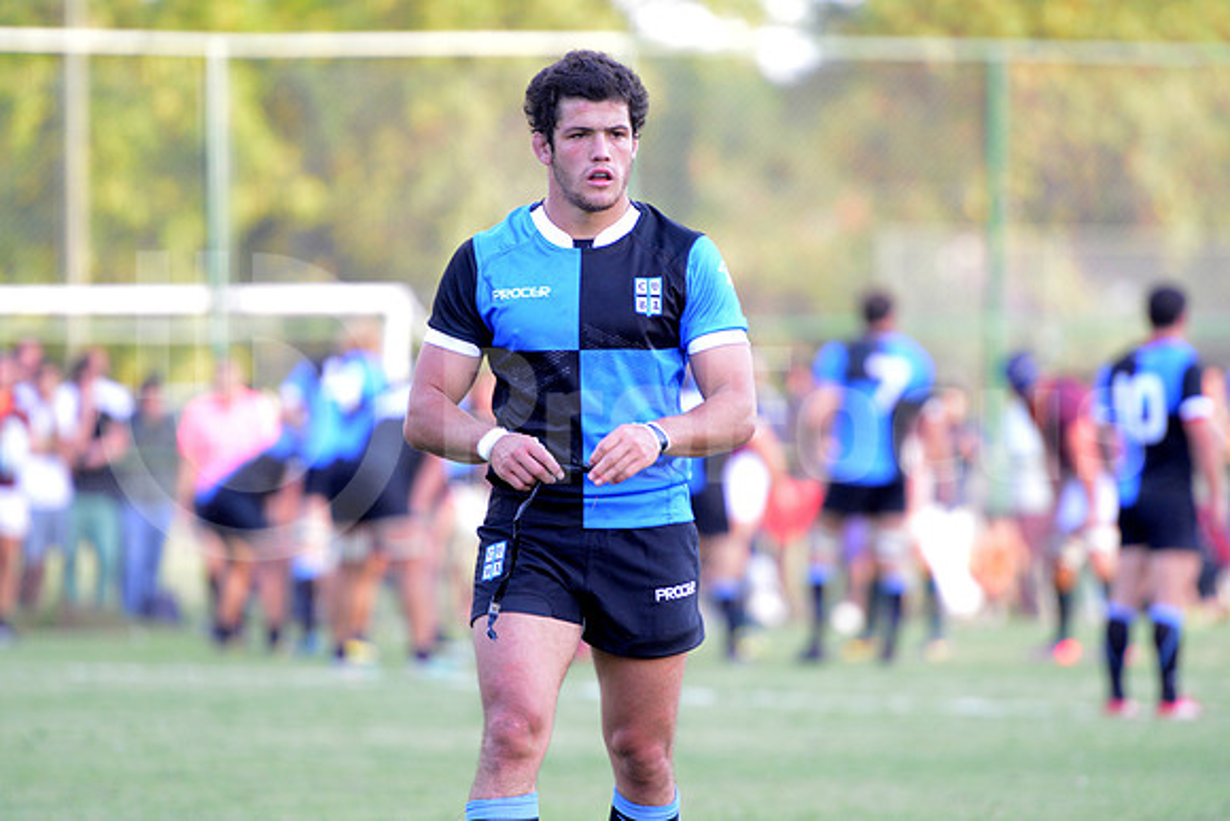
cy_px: 410
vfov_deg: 5.1
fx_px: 9227
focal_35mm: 270
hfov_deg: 7.6
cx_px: 615
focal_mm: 270
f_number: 4
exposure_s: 1/250
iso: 1600
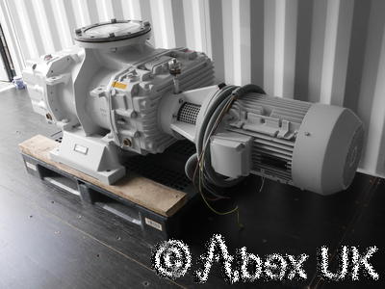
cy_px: 144
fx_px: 378
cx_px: 192
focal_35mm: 34
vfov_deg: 41.8
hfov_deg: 54.0
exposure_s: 1/320
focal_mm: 17
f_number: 7.1
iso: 3200
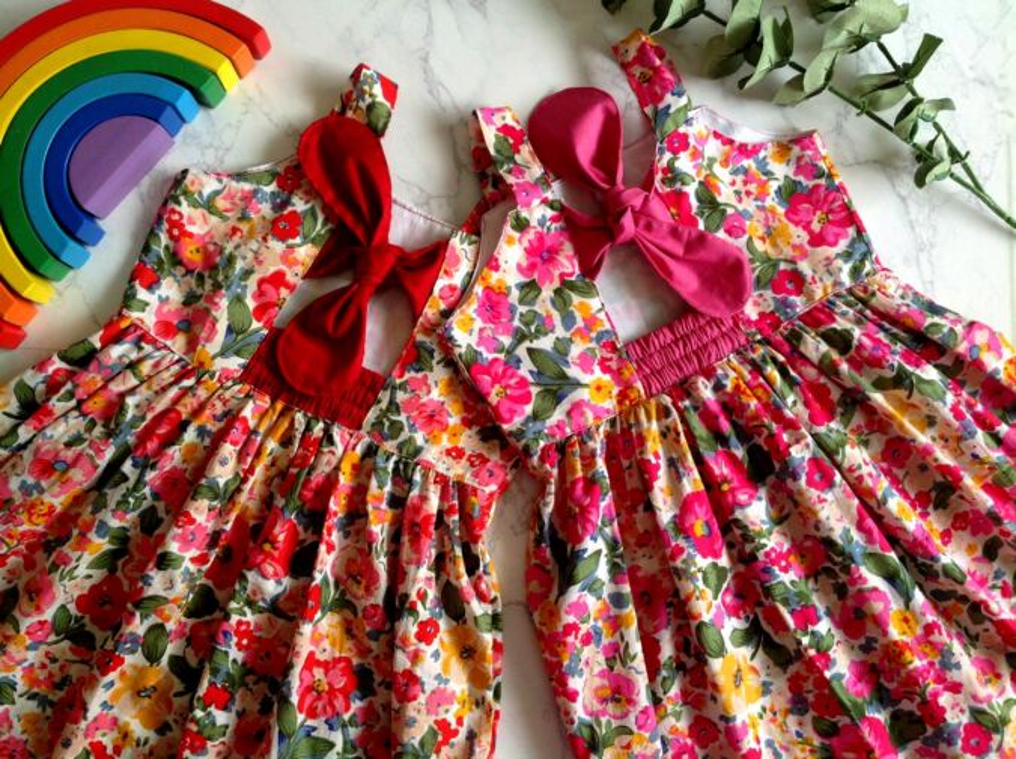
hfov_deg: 52.7
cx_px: 508
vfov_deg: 40.6
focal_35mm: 35
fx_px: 1026
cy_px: 380
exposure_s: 1/60
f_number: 2.4
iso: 64
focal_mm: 4.28
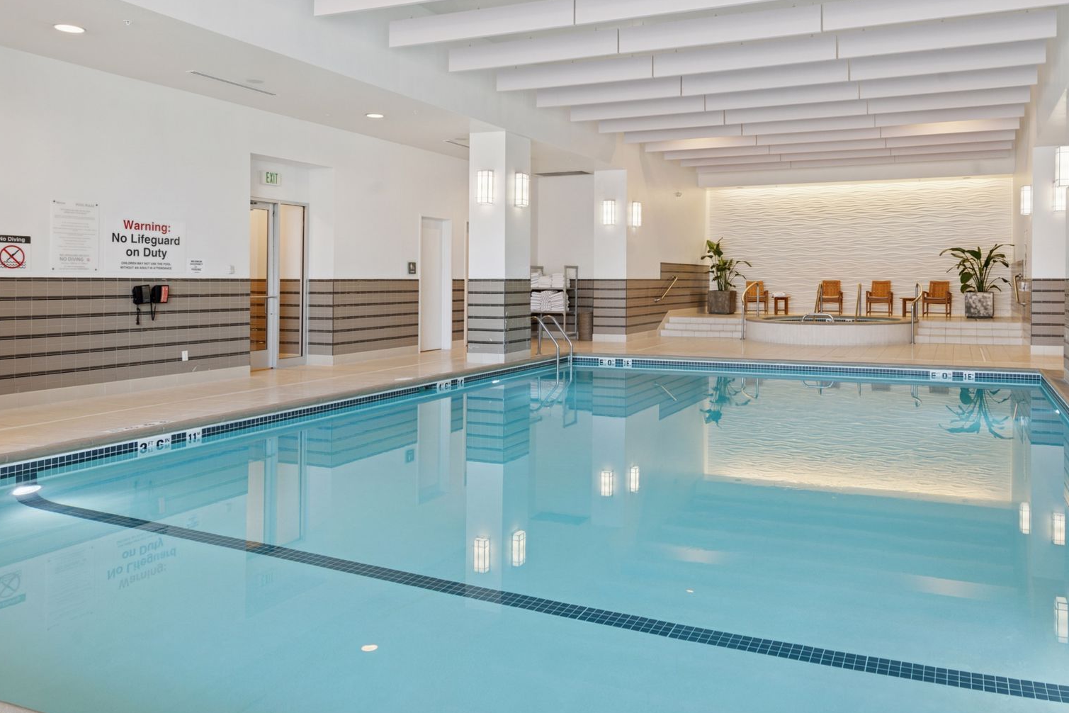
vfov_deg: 46.3
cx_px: 639
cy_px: 303
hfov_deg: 64.9
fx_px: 831
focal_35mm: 28
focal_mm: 22
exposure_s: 1/20
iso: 400
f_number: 7.1
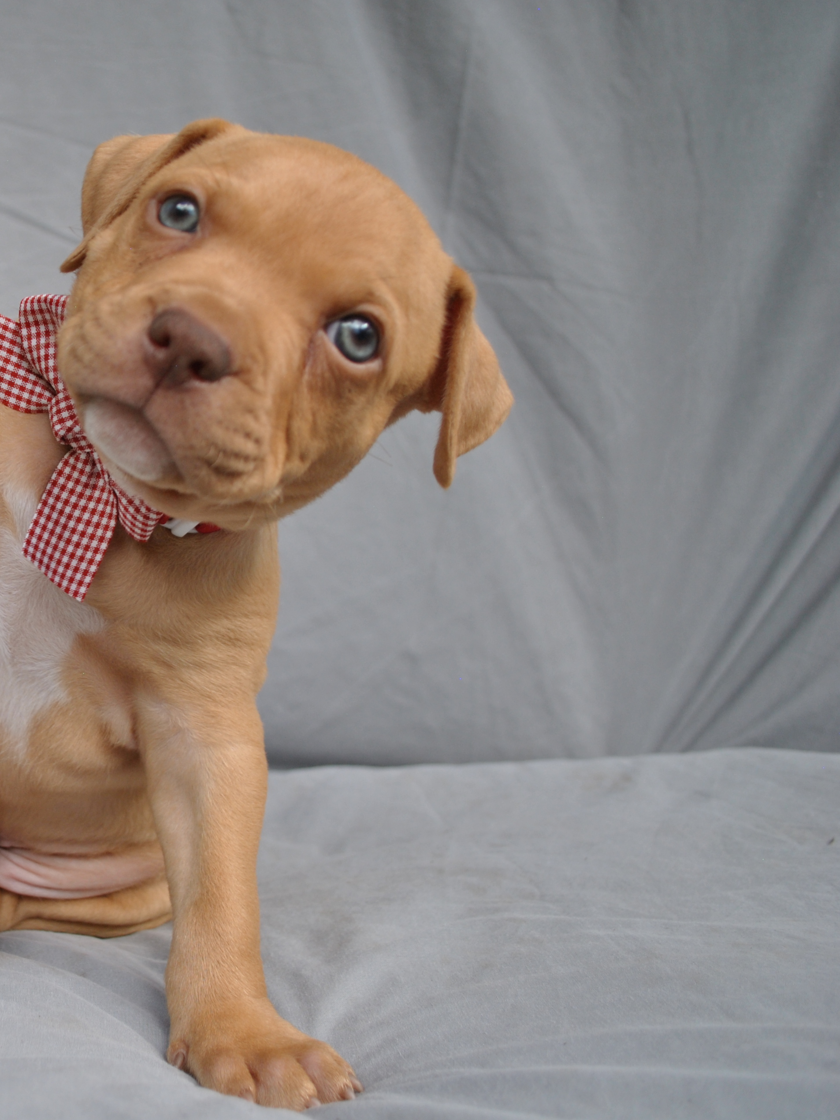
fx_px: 1424
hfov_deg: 30.7
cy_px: 549
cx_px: 14
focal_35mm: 44
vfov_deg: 42.9
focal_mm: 20
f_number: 3.8
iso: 200
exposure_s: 1/400
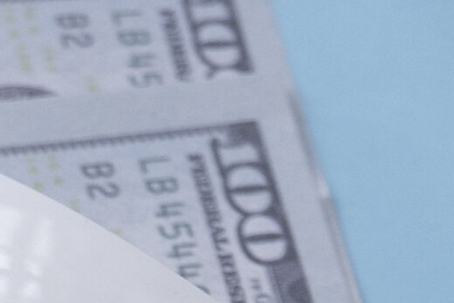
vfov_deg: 3.7
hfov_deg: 5.4
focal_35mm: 371
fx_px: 4681
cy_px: 712
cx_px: -541
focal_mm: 34
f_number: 4
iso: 200
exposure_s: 1/125
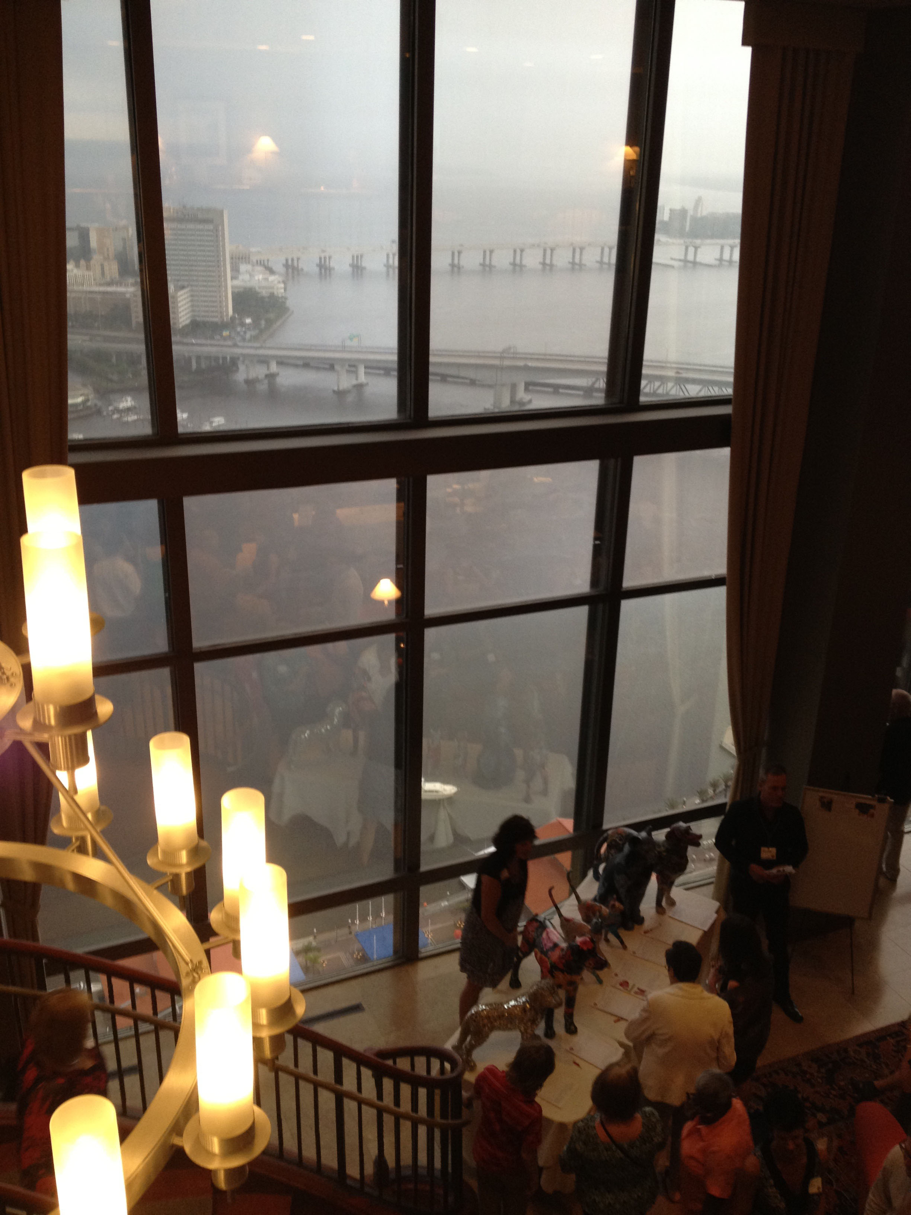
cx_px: 456
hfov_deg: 40.7
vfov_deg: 52.6
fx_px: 1228
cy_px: 608
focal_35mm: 35
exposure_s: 1/20
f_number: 2.4
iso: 125
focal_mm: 4.28
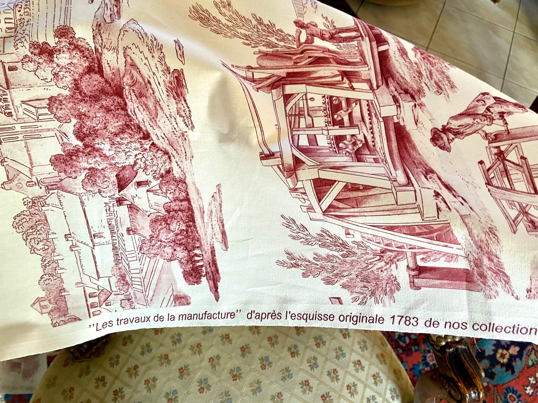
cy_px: 202
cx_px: 269
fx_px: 404
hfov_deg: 67.3
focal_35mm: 26
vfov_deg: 53.1
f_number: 1.8
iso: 200
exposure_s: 1/60
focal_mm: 4.25
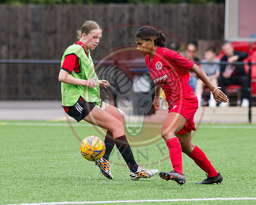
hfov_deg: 5.2
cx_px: 139
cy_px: 150
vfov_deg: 4.1
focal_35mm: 375
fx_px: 2840
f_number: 2.1
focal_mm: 135
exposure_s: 1/4000
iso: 200
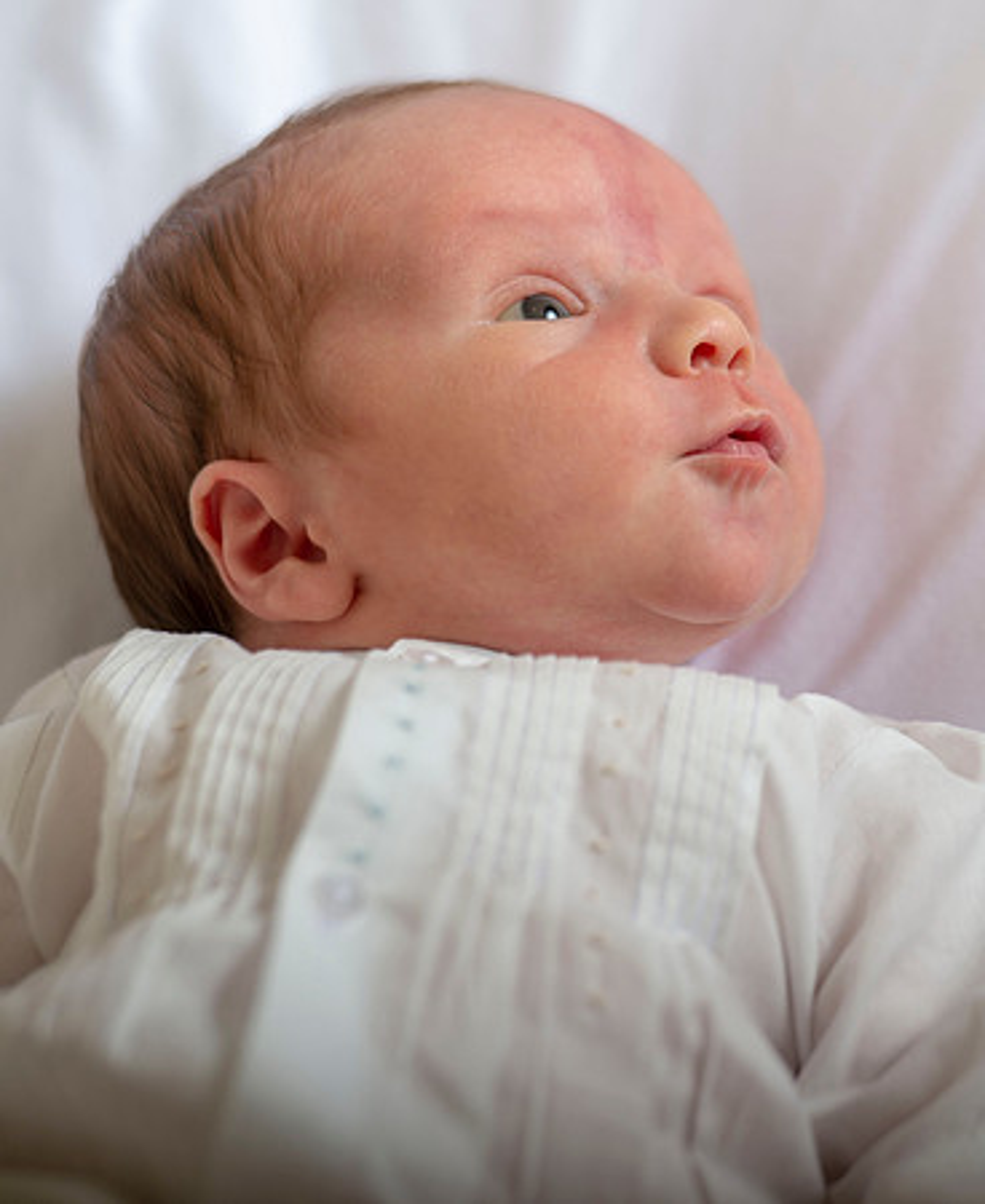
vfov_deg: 5.9
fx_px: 11687
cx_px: 667
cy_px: 505
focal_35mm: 325
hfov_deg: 4.8
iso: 80
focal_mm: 190
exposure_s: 1/250
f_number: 2.8
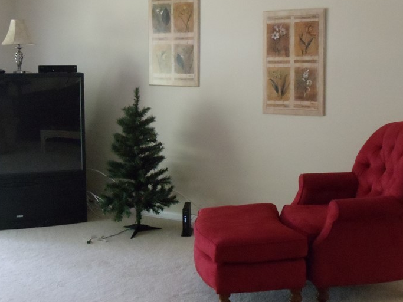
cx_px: 191
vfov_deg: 22.2
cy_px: 105
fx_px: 768
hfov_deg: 29.4
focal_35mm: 66
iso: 800
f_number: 3.5
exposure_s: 1/30
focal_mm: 6
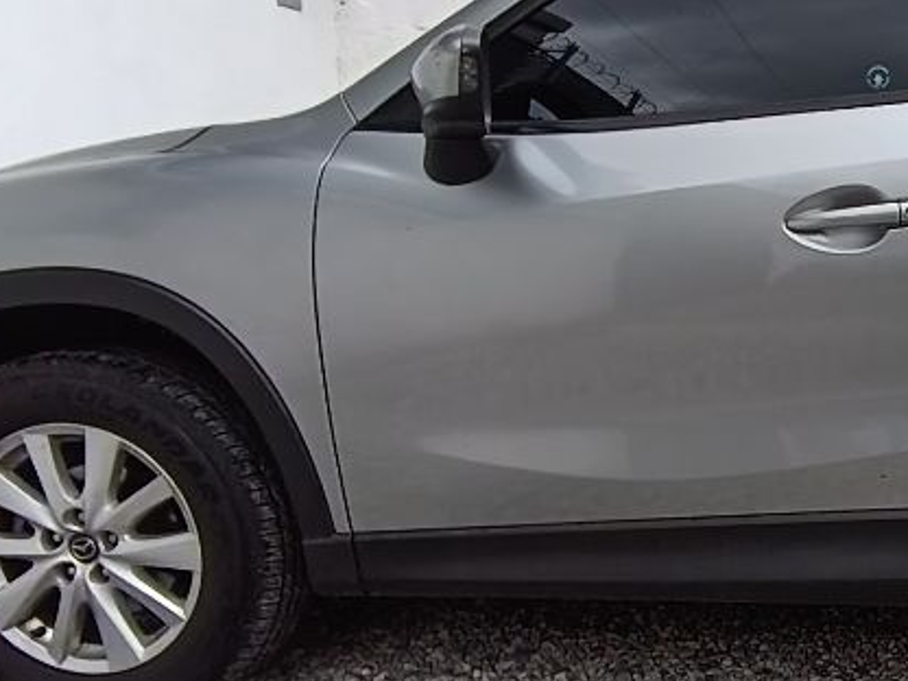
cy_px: 386
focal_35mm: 49
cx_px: 930
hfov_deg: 34.9
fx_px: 1285
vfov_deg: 29.6
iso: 100
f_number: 2.2
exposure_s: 1/300
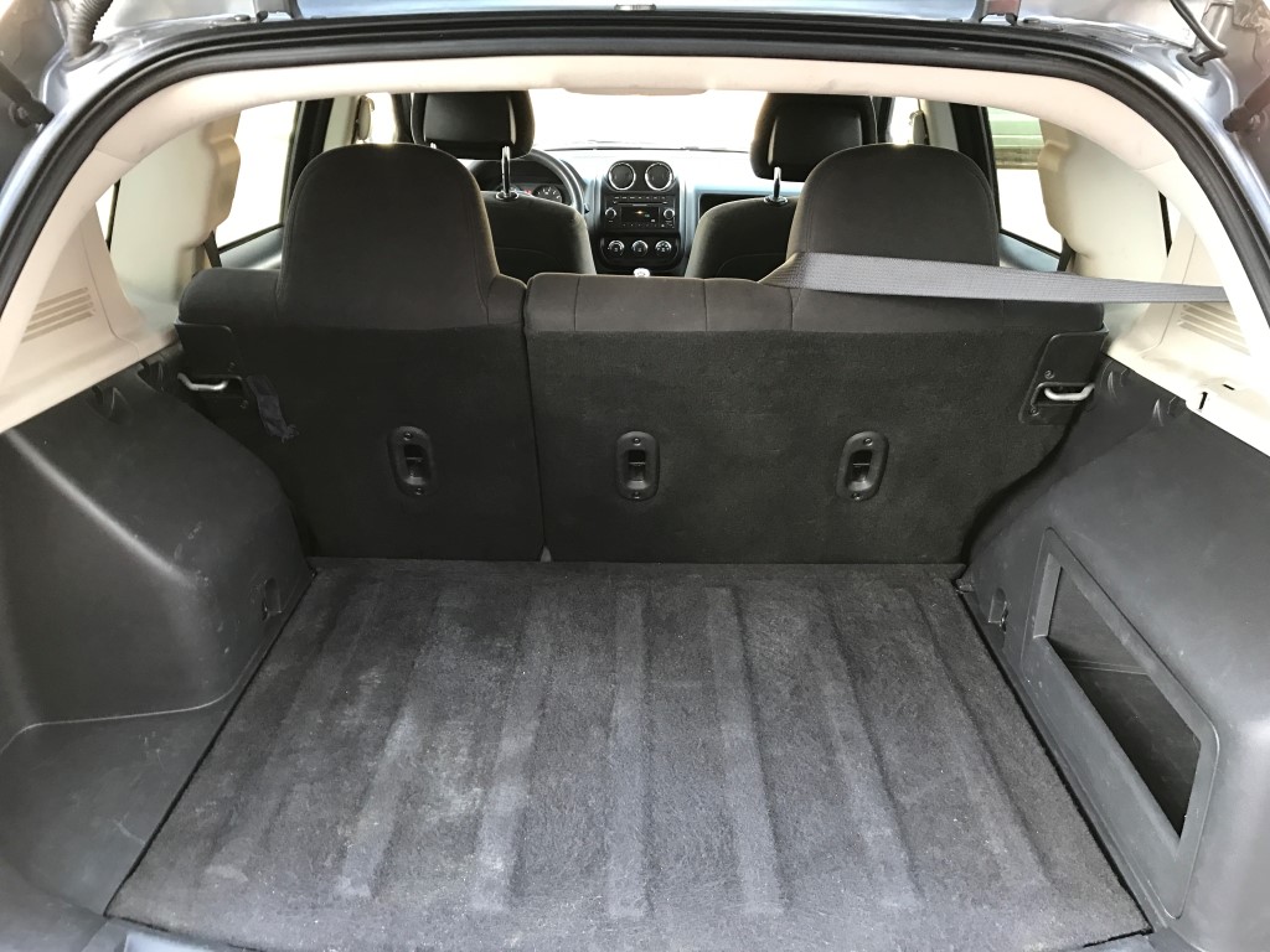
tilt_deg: -24.0
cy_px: 476
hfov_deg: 63.4
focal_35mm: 28
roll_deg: -0.8
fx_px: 1027
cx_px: 635
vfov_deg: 49.7
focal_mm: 3.99
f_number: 1.8
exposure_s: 1/30
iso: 32
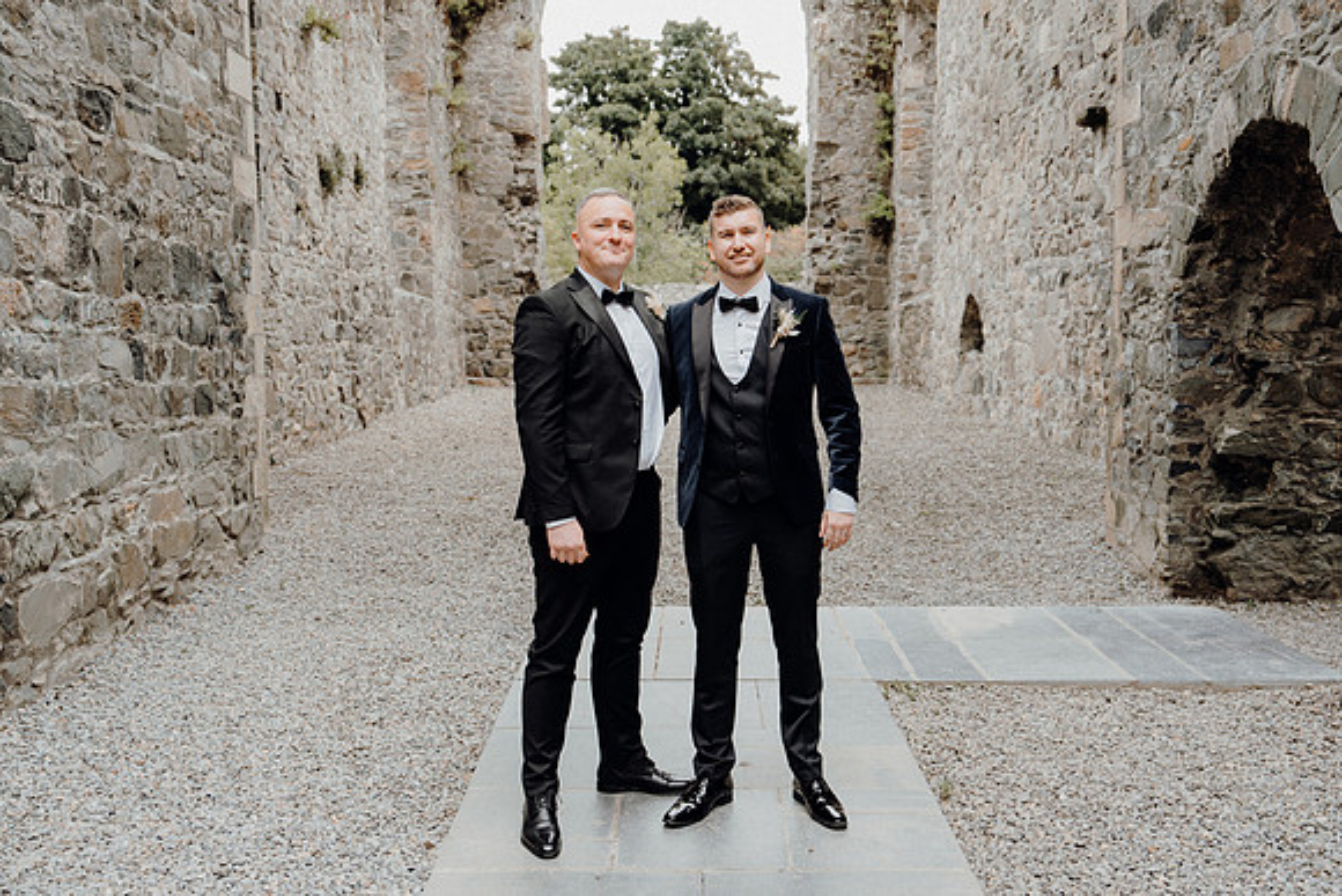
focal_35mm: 34
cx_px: 671
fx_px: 1268
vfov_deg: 38.9
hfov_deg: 55.8
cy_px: 448
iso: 125
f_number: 3.5
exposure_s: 1/160
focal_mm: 34
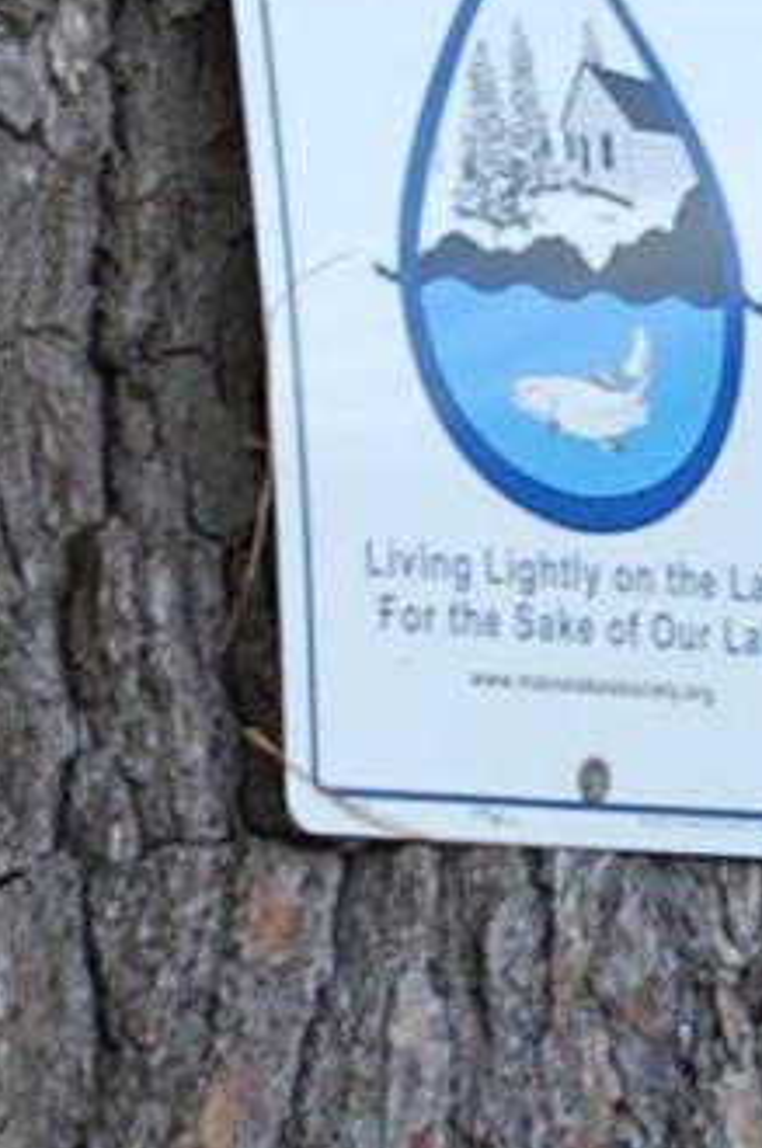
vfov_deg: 4.1
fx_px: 15925
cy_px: 424
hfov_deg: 2.7
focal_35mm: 500
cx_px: 612
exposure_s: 1/125
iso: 220
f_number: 5.6
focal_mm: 55
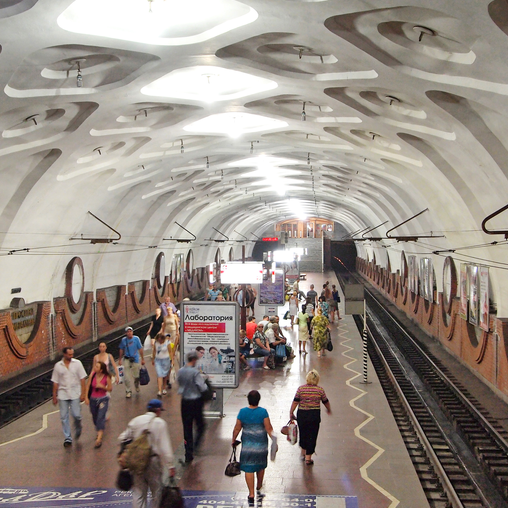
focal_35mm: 54
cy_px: 239
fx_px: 897
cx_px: 244
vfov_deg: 31.6
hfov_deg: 31.6
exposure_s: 1/8
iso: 400
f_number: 4
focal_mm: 18
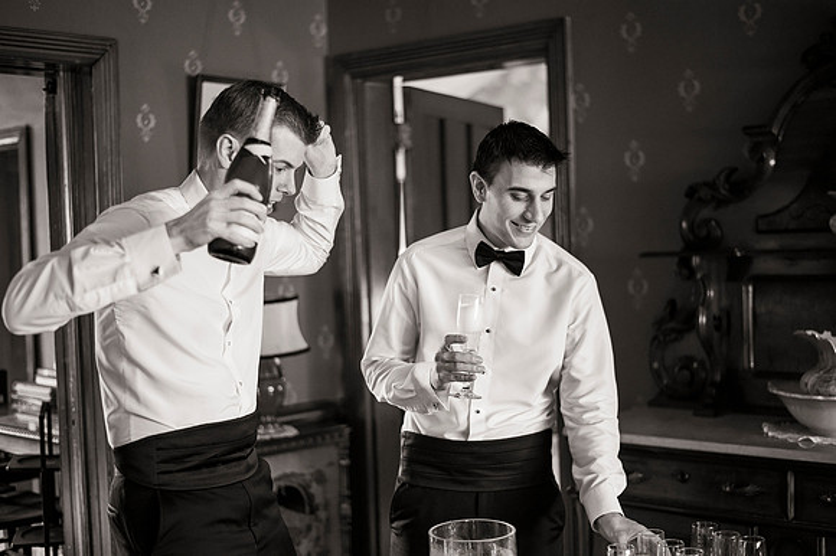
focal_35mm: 50
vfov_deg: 27.0
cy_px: 278
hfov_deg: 39.6
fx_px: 1160
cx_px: 418
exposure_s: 1/80
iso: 1000
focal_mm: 50
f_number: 1.8
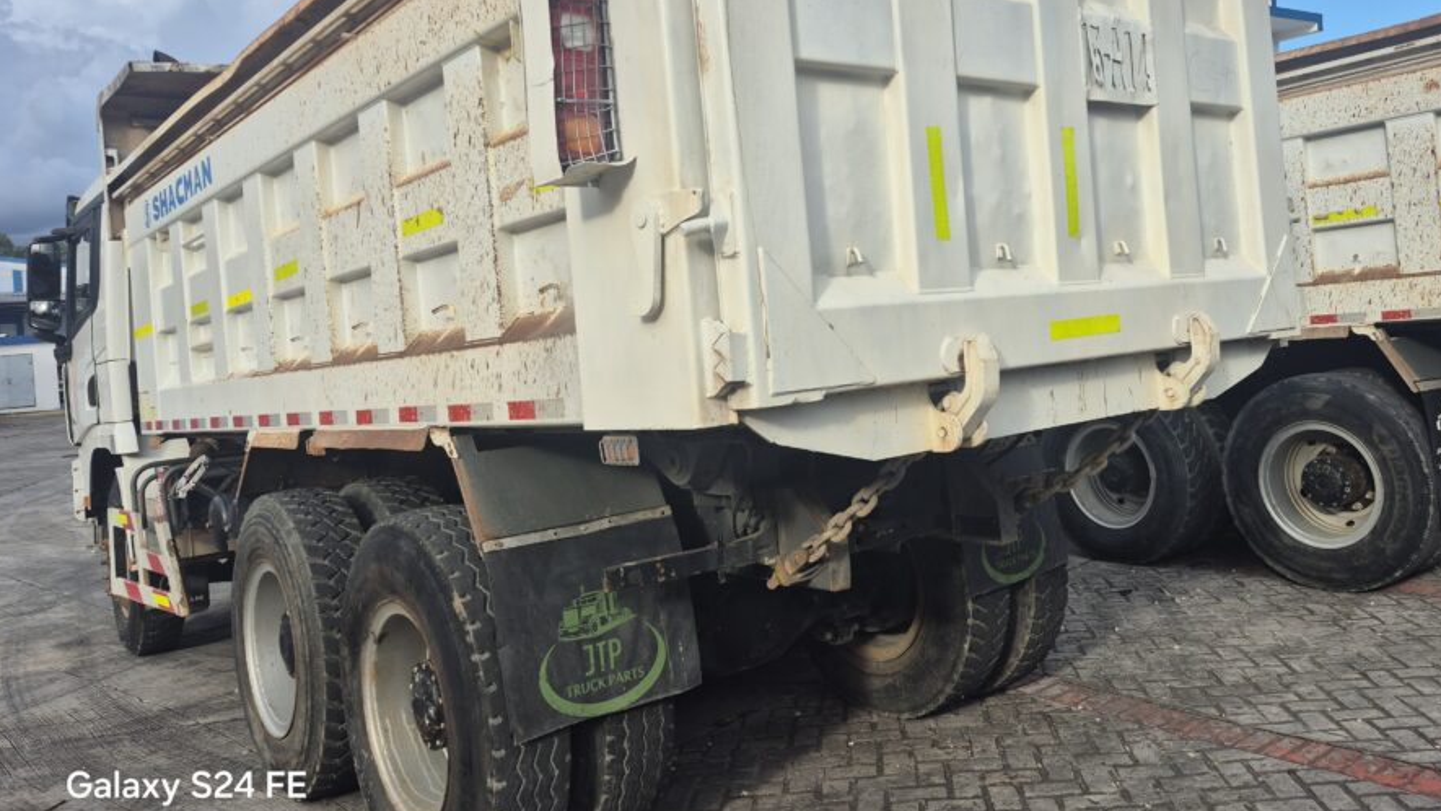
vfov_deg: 39.9
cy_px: 306
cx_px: 821
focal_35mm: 29
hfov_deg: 65.8
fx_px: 1108
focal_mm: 5.4
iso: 25
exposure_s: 1/1056
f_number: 1.8
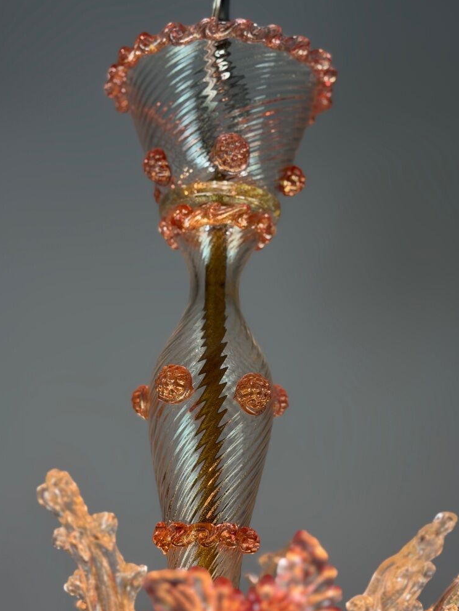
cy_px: 342
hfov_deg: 25.2
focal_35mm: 58
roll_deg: -2.0
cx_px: 235
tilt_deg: +13.4
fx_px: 1025
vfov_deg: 33.2
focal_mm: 6.76
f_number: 1.78
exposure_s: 1/100
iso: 125
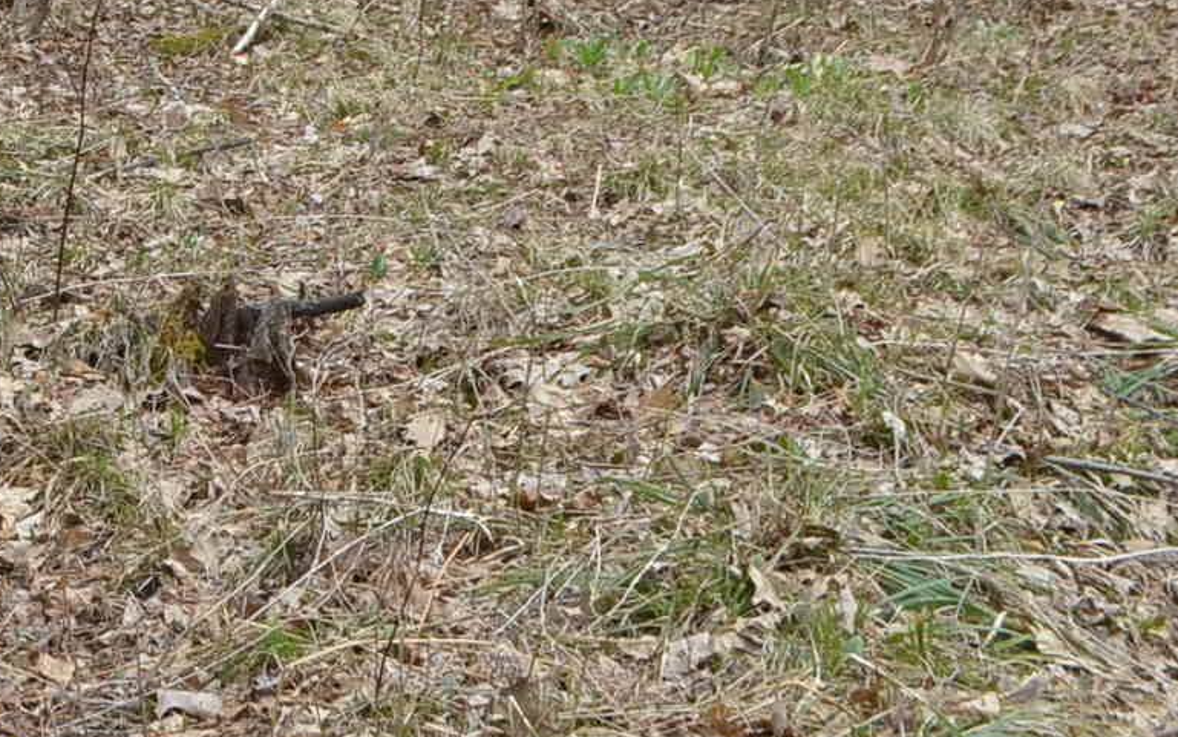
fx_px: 2826
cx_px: -268
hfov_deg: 21.7
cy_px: -401
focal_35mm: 88
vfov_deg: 13.9
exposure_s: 1/250
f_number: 8
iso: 200
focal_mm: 18
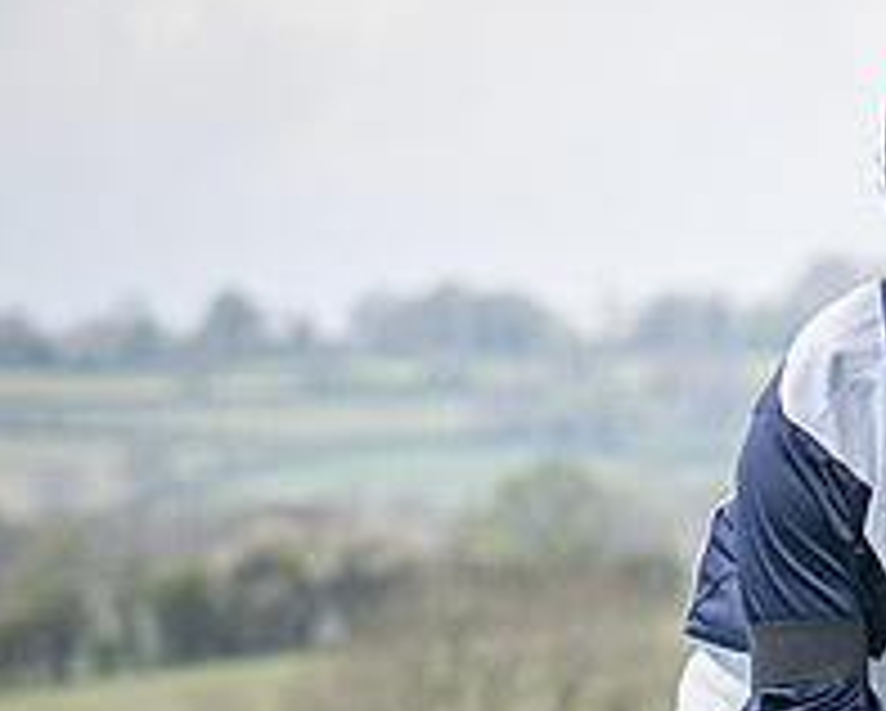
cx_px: 945
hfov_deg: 2.8
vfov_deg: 2.2
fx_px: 18400
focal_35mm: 701
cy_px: 1437
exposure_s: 1/1000
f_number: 4
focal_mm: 88
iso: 200
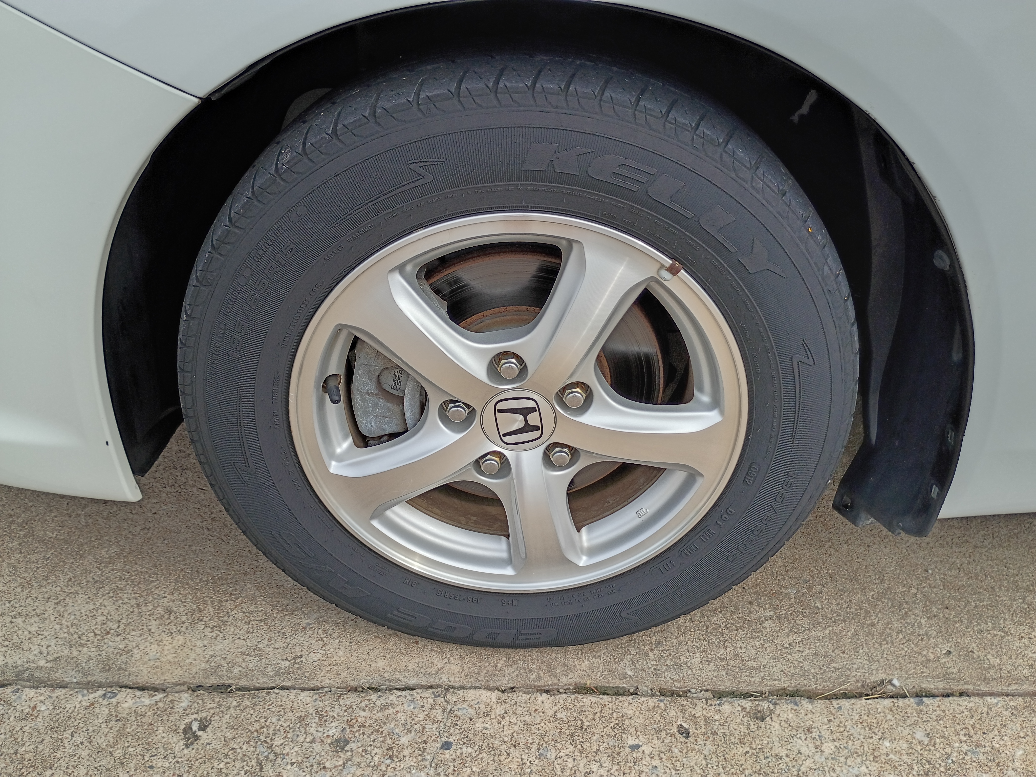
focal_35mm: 29
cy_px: 388
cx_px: 518
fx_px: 868
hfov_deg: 61.7
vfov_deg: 48.2
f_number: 1.8
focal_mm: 4.27
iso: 100
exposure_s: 1/475
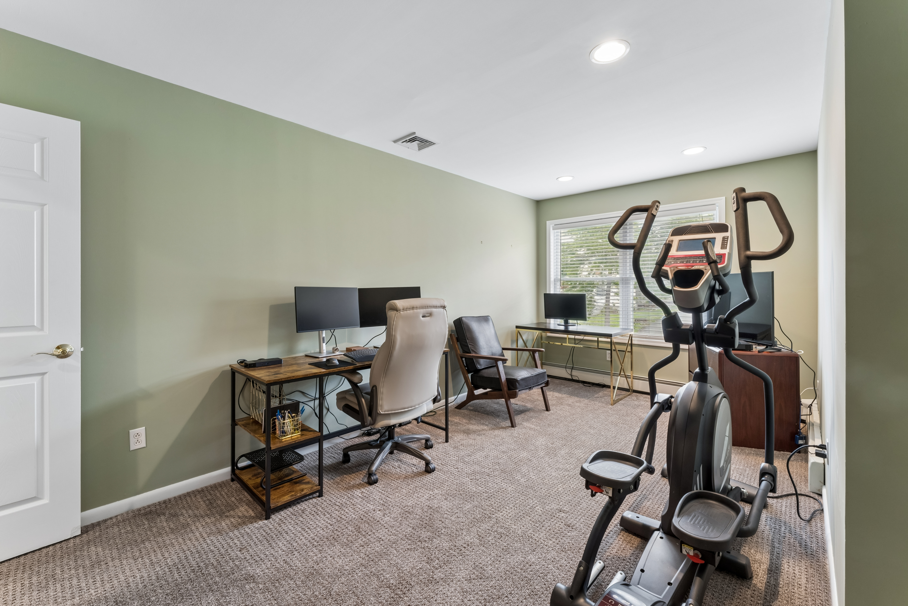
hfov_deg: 101.1
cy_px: 303
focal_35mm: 15
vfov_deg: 78.1
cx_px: 454
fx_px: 373
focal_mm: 14.8
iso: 400
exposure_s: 1/2.5
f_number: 13
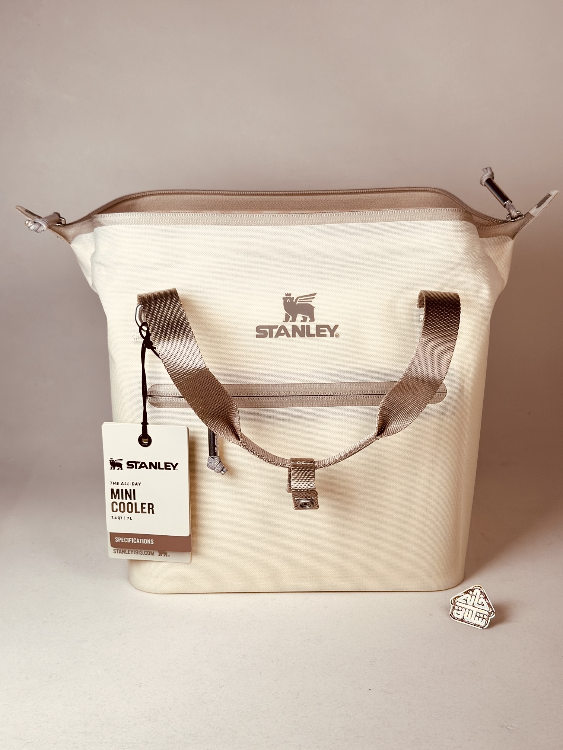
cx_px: 282
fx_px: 1041
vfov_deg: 39.7
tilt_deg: -15.8
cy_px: 375
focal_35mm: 48
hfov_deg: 30.3
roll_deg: +1.4
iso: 100
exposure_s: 1/2410
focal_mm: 6.86
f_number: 1.78
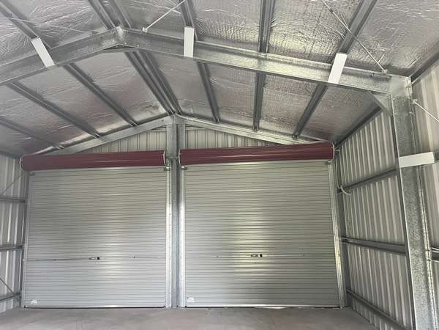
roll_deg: +1.5
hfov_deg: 67.3
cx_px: 220
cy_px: 165
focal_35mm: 26
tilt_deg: +9.7
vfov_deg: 53.1
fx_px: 330
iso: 400
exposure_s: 1/60
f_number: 1.6
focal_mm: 5.1
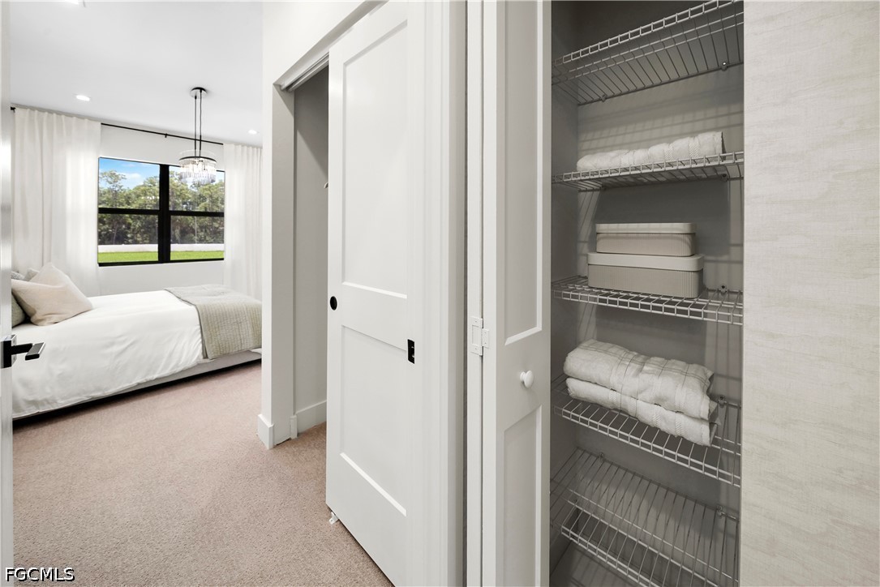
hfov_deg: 112.6
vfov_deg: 90.0
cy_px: 294
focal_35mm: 12
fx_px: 293
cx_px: 440
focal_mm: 12
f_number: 8
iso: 200
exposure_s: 1/40
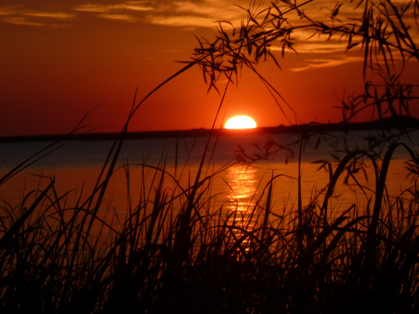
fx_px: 3389
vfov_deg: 5.3
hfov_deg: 7.1
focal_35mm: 280
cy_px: 157
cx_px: 210
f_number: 5.9
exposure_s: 1/640
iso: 100
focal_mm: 40
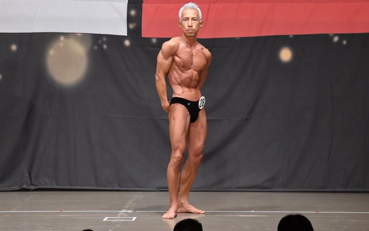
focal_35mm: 230
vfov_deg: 5.7
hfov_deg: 9.1
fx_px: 2314
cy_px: 114
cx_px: 185
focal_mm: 150
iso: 6400
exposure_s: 1/400
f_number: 5.6
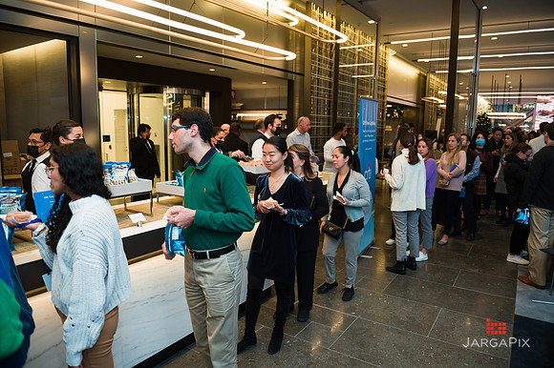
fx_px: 369
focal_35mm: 24
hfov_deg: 73.8
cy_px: 184
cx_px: 277
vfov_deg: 53.1
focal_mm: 24
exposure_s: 1/200
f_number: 3.2
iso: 400
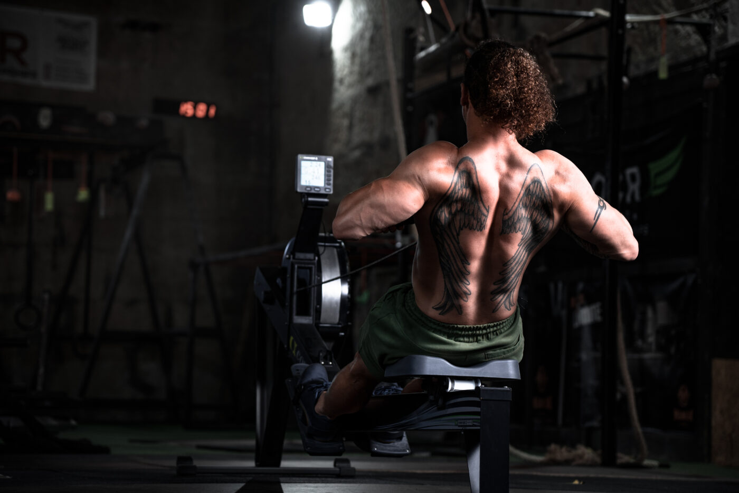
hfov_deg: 19.5
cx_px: 370
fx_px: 2155
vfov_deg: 13.0
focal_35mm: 105
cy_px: 246
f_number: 4
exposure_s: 1/125
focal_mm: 105
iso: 500
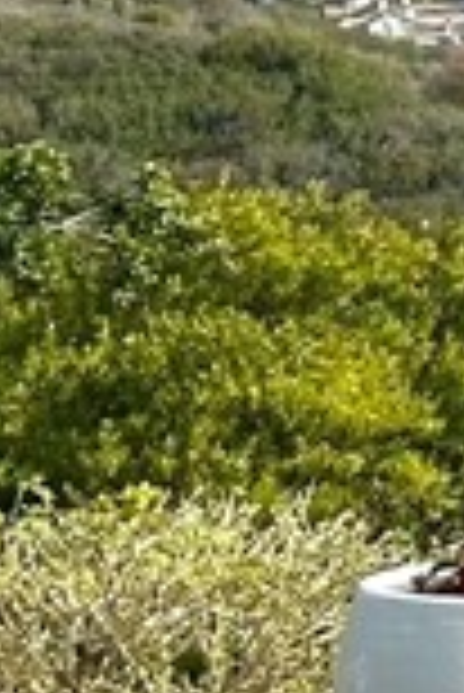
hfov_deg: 3.9
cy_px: -40
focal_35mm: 331
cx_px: 1991
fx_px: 6385
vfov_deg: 6.2
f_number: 1.78
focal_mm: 6.86
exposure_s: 1/4184
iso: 64
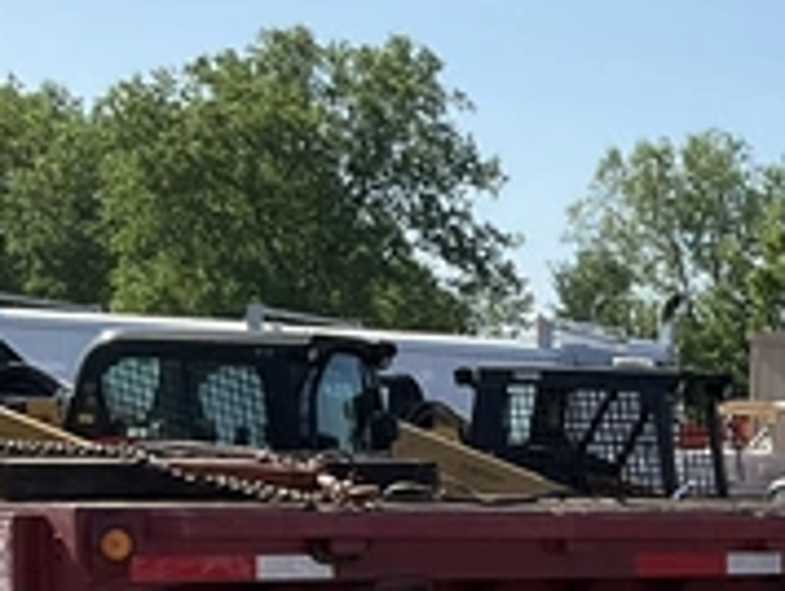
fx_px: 2770
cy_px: 770
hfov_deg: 15.1
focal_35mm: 122
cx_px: 1129
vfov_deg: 11.8
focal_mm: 3
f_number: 1.8
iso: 25
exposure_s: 1/1730
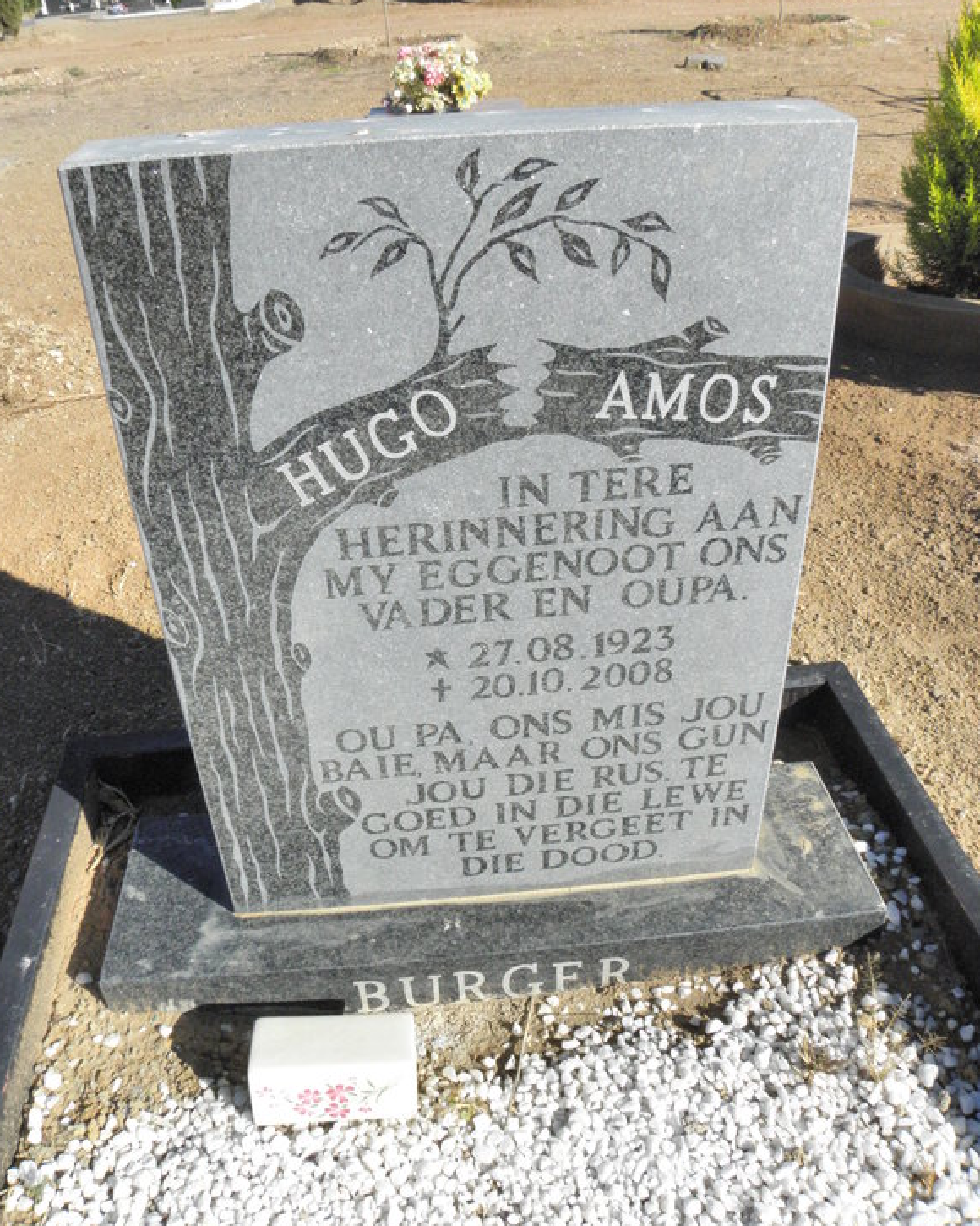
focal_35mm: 28
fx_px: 1015
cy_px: 572
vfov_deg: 62.1
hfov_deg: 51.5
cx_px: 485
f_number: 6.3
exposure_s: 1/800
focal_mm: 4.6
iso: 200
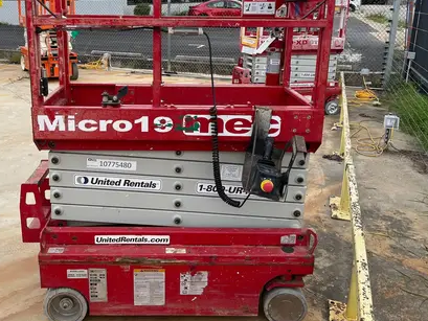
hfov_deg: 52.1
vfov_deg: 40.4
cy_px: 118
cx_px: 162
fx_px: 433
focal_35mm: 35
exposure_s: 1/975
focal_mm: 5.1
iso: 50
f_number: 1.6
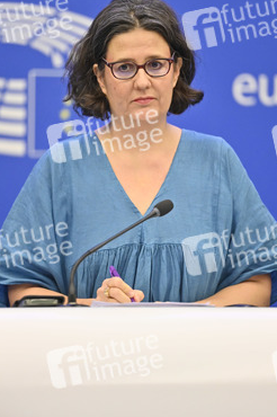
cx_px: 137
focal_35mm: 216
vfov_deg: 9.5
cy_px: 193
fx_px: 2497
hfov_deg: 6.3
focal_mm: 200
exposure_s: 1/800
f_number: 2.8
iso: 5000
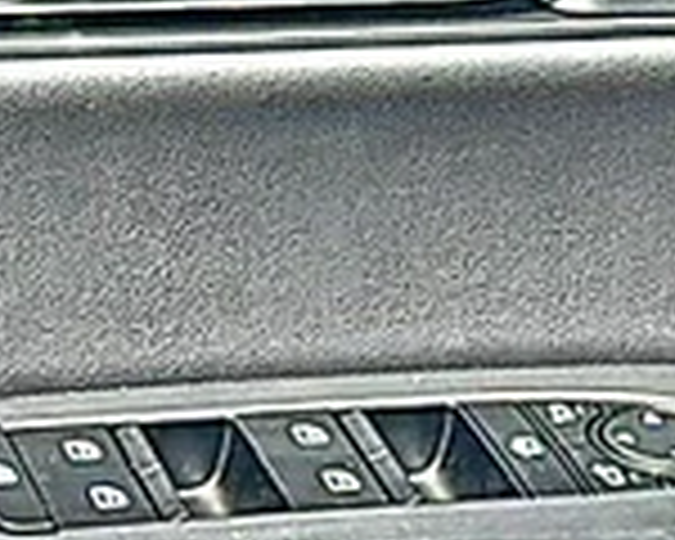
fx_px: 3736
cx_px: 243
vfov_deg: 8.2
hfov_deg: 10.3
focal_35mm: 187
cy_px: 29
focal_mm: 6.86
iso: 80
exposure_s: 1/691
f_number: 1.78
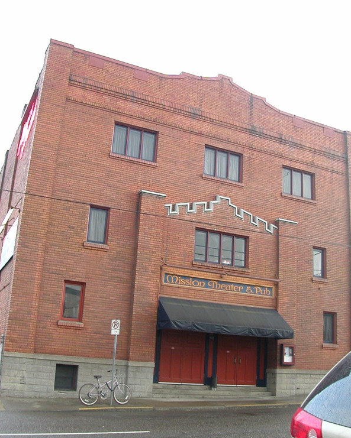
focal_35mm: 39
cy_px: 228
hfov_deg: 38.2
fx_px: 506
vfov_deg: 46.8
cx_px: 177
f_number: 2.7
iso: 100
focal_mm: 5.6
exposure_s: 1/51.3
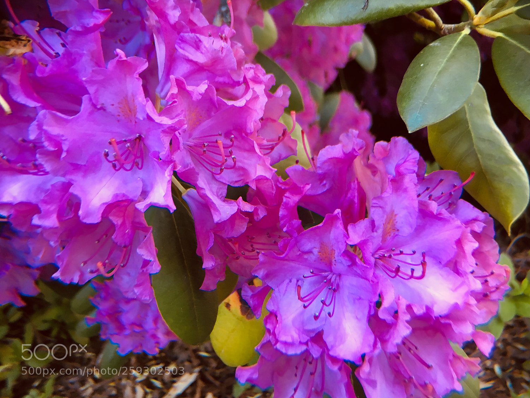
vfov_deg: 45.4
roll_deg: +6.5
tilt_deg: -30.1
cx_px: 283
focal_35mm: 31
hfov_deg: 58.3
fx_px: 475
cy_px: 186
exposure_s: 1/30
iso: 25
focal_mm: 4.15
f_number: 2.2
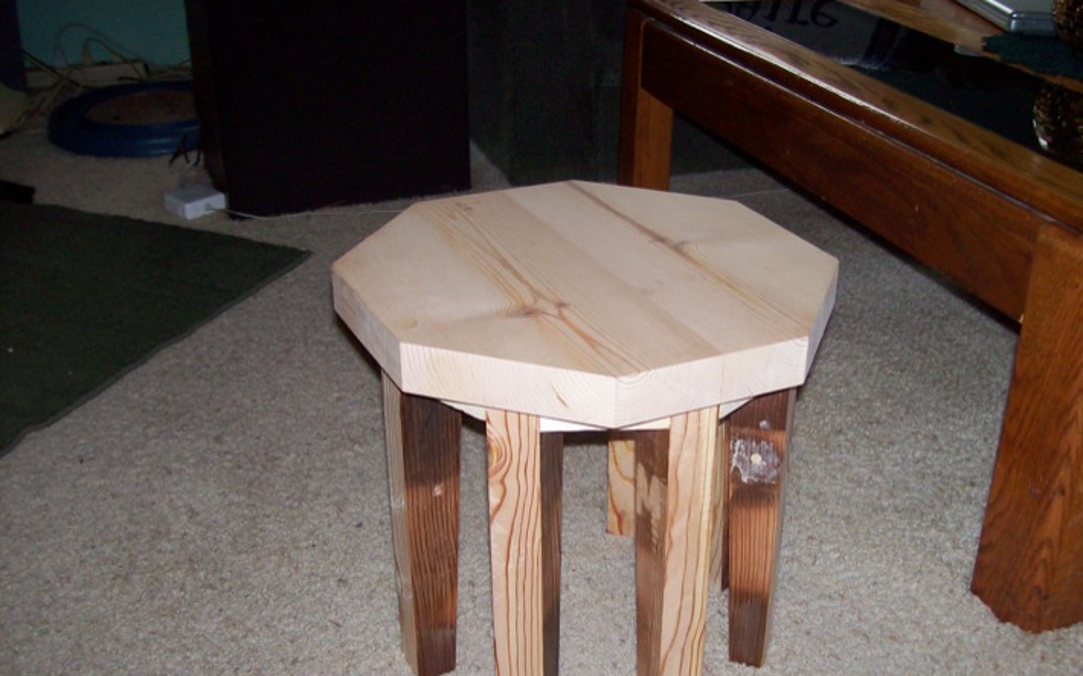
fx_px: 1269
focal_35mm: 43
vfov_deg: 29.7
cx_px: 609
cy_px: 422
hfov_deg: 46.1
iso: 80
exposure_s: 1/64
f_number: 2.7
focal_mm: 6
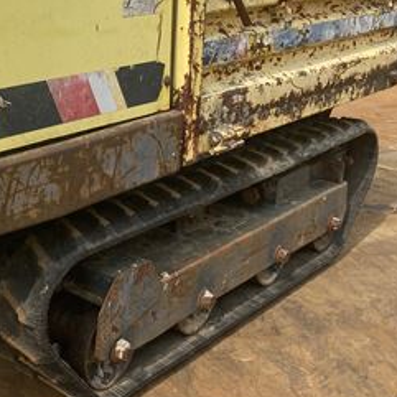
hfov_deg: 26.0
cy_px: 46
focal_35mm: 61
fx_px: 791
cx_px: -41
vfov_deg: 27.2
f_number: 1.8
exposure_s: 1/2817
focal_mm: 4.25
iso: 32
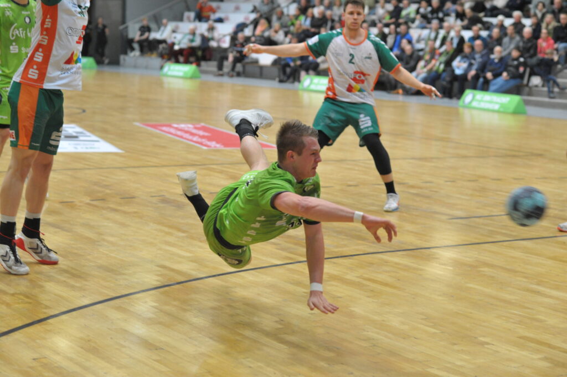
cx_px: 284
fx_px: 1338
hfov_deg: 23.9
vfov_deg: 16.0
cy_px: 188
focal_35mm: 85
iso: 3200
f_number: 4
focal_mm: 85
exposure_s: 1/500
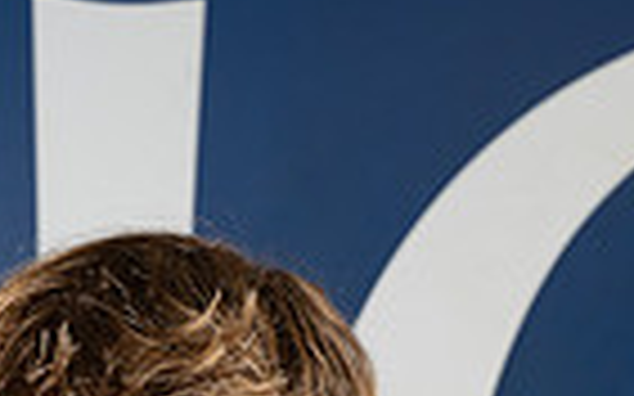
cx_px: 171
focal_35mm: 195
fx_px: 3368
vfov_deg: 6.4
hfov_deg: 10.7
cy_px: 940
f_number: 8
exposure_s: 1/250
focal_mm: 60
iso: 800
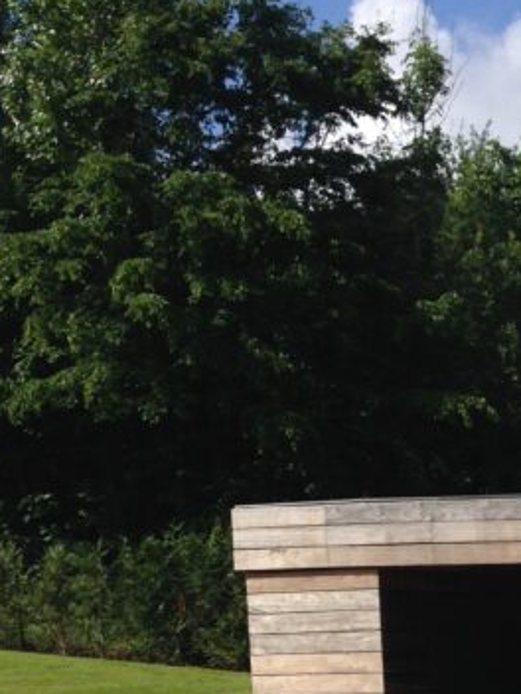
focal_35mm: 96
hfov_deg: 14.5
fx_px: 1927
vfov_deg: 19.5
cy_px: 779
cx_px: 738
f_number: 2.4
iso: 50
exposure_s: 1/2262
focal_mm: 4.12
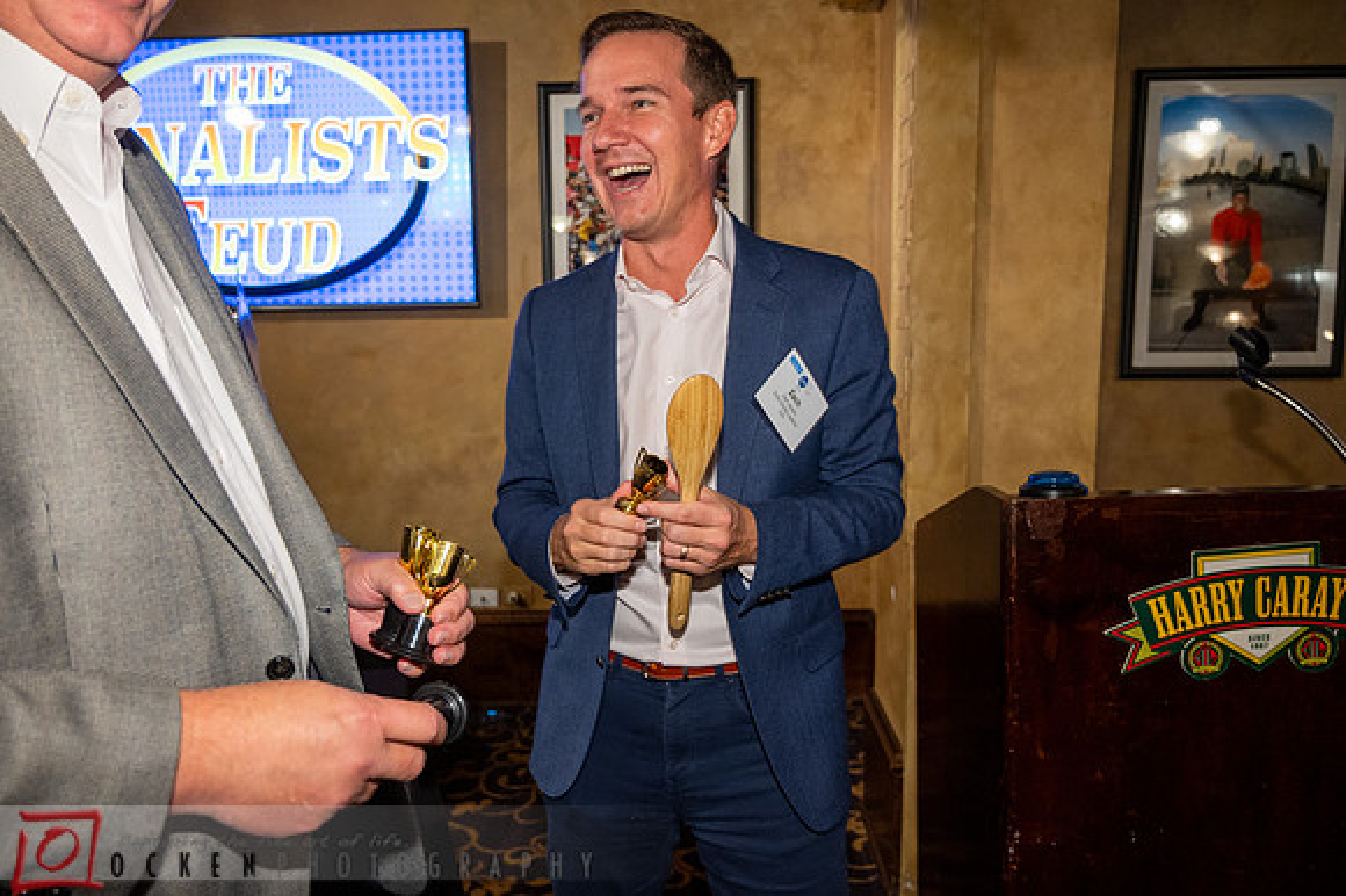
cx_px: 641
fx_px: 1006
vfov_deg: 48.0
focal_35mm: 27
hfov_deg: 67.5
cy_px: 480
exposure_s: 1/100
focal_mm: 24
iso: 2500
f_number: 4
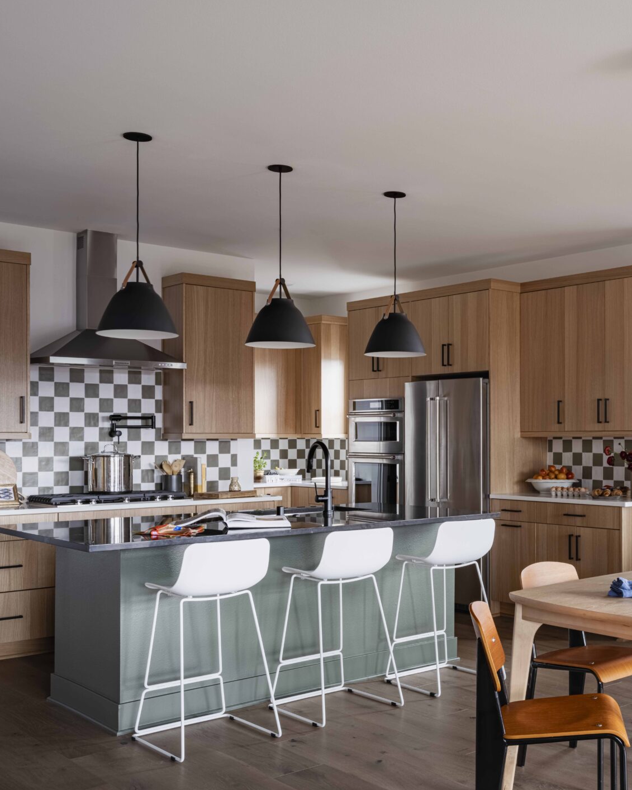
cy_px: 416
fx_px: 959
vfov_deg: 44.8
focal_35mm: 41
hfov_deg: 35.2
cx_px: 515
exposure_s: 1/15
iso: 400
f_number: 18
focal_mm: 36.2
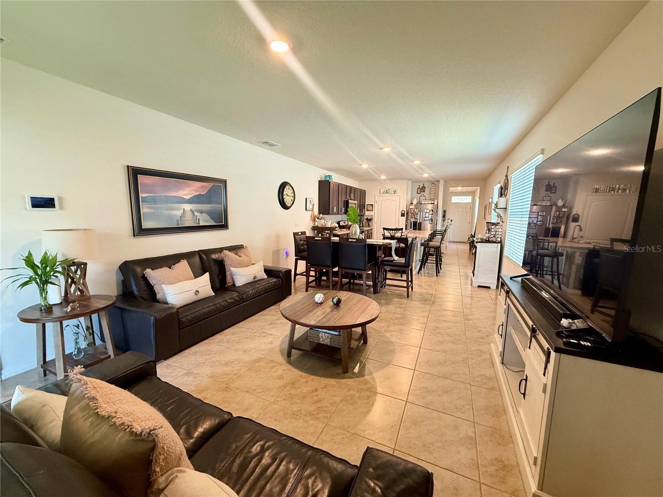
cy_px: 248
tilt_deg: -6.9
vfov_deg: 85.7
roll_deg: -0.7
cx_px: 332
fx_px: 268
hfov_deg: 102.1
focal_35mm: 14
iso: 400
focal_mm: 2.22
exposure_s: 1/60
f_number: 2.2
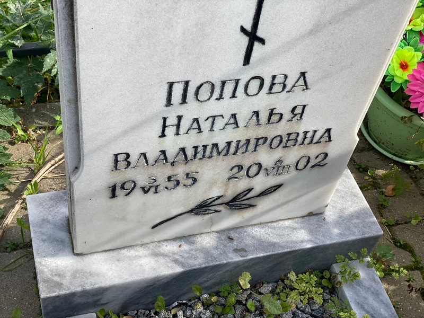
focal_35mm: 52
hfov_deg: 36.8
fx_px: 637
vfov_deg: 28.0
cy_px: 159
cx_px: 212
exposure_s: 1/466
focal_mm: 6
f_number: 2
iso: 20
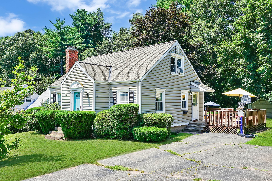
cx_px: 136
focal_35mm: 32
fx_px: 242
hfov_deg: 58.7
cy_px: 90
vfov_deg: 41.1
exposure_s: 1/100
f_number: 10
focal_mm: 32
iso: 100
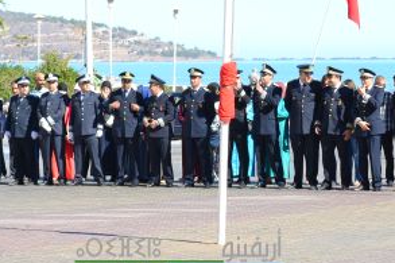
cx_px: 182
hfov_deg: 11.4
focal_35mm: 180
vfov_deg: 7.6
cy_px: 84
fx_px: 1975
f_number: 7.1
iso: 100
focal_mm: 55
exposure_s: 1/250
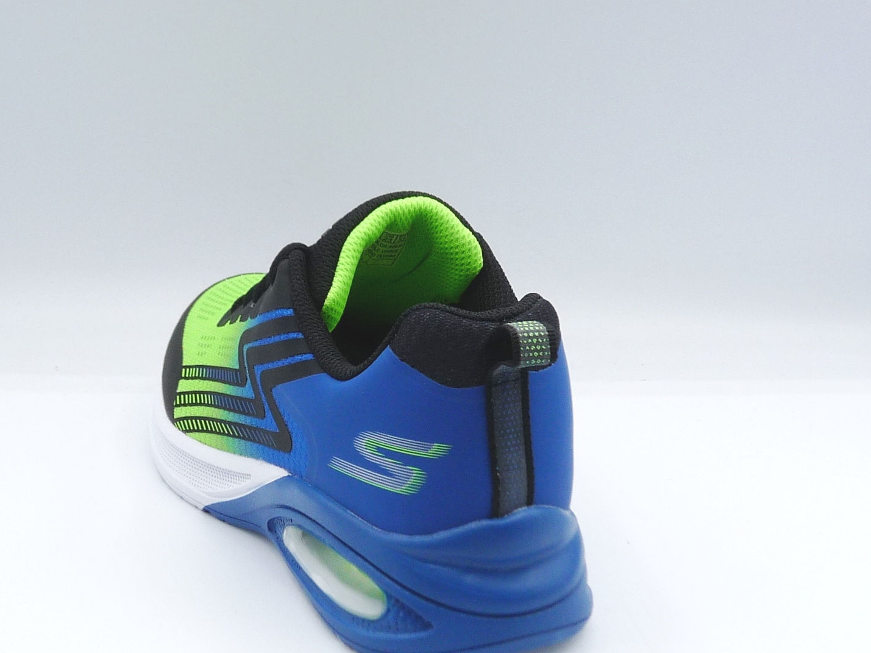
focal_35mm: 56
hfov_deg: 34.3
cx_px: 401
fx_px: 1409
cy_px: 362
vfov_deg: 26.1
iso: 100
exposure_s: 1/200
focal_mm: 4.9
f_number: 4.5
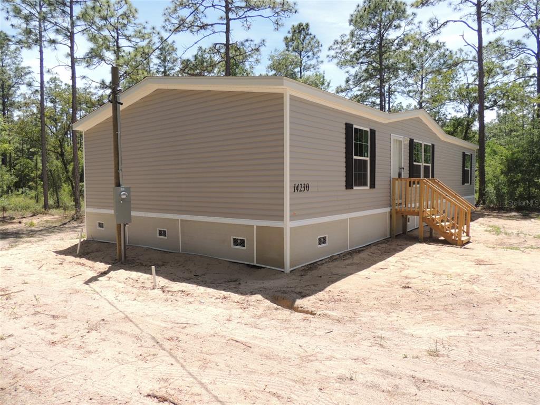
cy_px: 202
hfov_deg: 71.6
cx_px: 270
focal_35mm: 24
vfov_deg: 56.8
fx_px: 374
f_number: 3
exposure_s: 1/800
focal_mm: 4.3
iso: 100
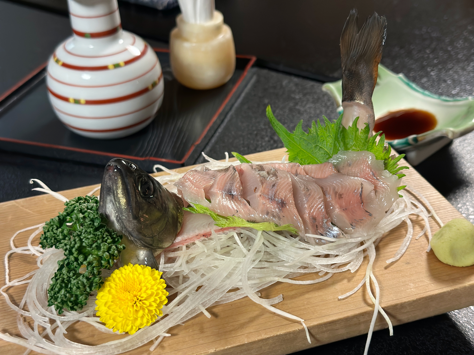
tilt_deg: -32.0
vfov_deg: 30.3
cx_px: 237
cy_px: 178
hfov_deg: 39.7
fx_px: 657
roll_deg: +0.7
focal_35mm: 48
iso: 200
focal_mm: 6.86
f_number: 1.78
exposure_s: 1/60
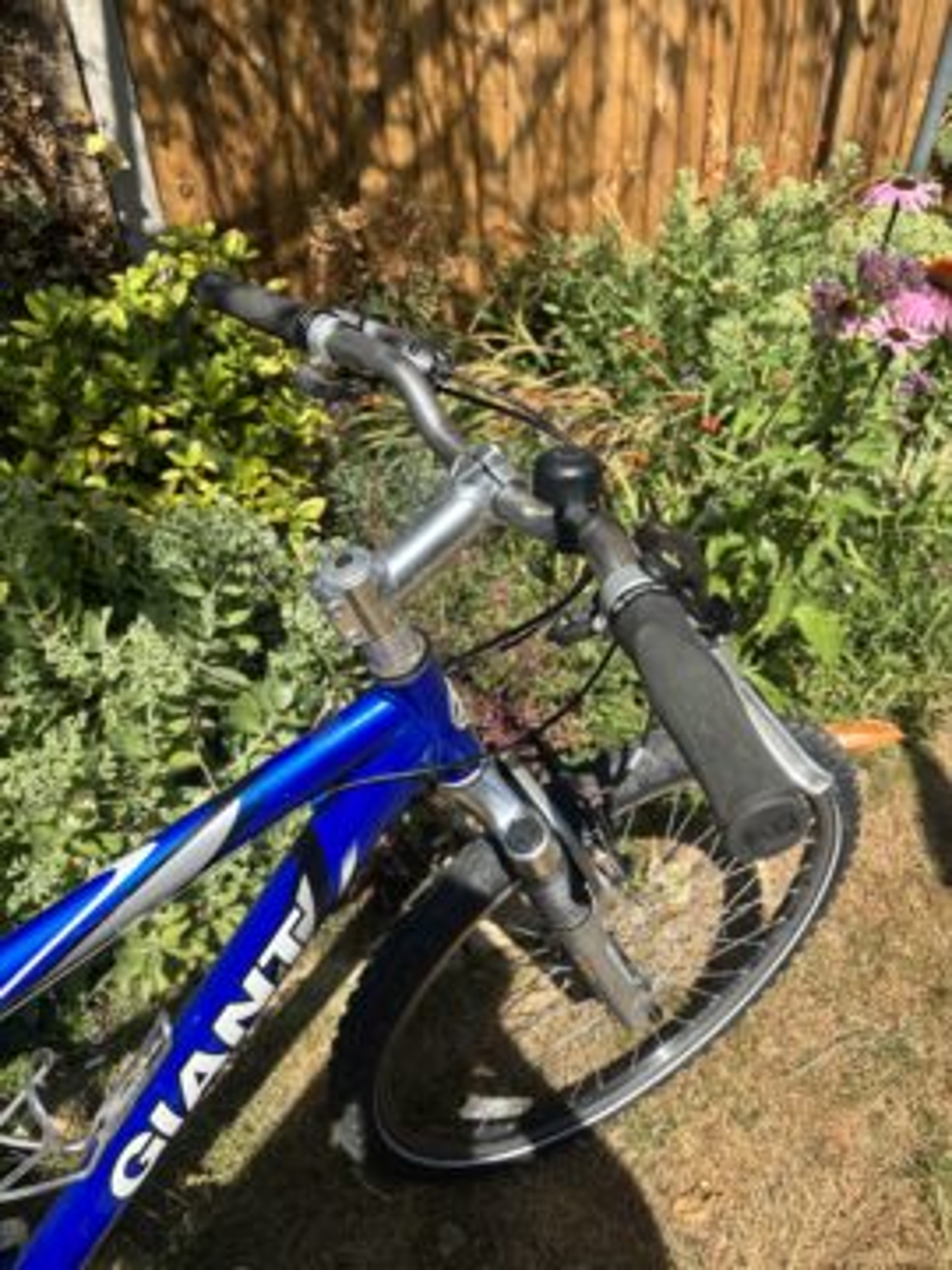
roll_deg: +0.5
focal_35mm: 26
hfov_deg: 53.1
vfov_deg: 67.3
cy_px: 635
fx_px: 953
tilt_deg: -35.5
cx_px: 476
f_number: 1.6
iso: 50
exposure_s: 1/1567
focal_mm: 5.96
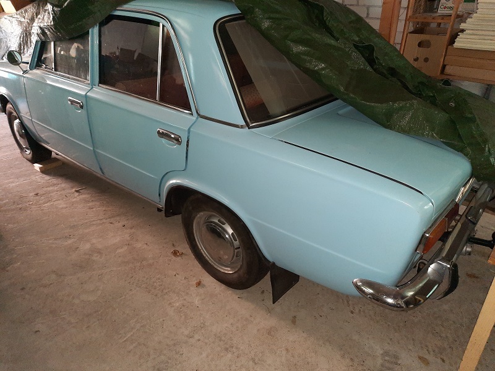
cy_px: 186
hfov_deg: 69.4
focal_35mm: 25
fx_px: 357
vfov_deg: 54.9
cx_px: 248
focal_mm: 4.6
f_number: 2
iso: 800
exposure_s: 1/20
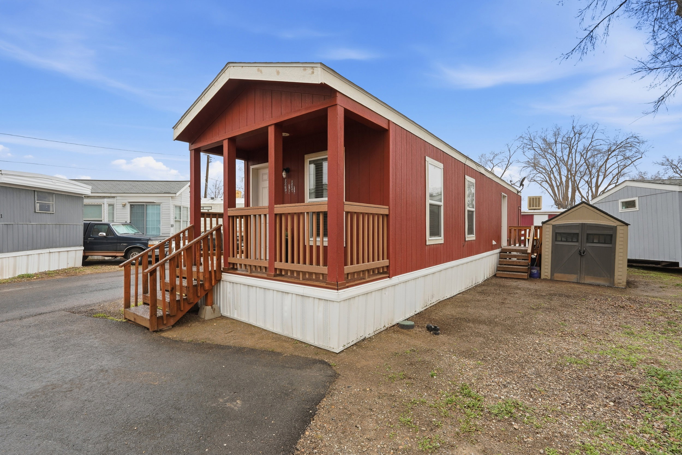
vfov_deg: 73.8
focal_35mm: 16
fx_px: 303
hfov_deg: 96.7
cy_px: 228
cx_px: 341
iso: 50
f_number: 16
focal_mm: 16
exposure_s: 1/30
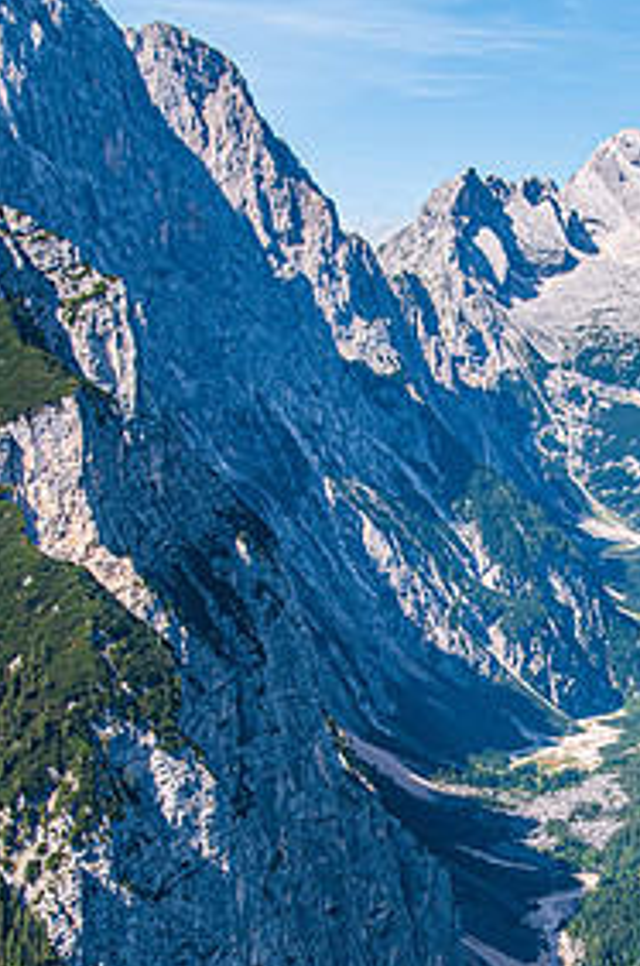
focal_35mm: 91
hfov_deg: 14.9
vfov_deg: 22.2
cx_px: 501
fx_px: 2435
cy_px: 740
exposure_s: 1/400
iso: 200
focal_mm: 38
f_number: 8
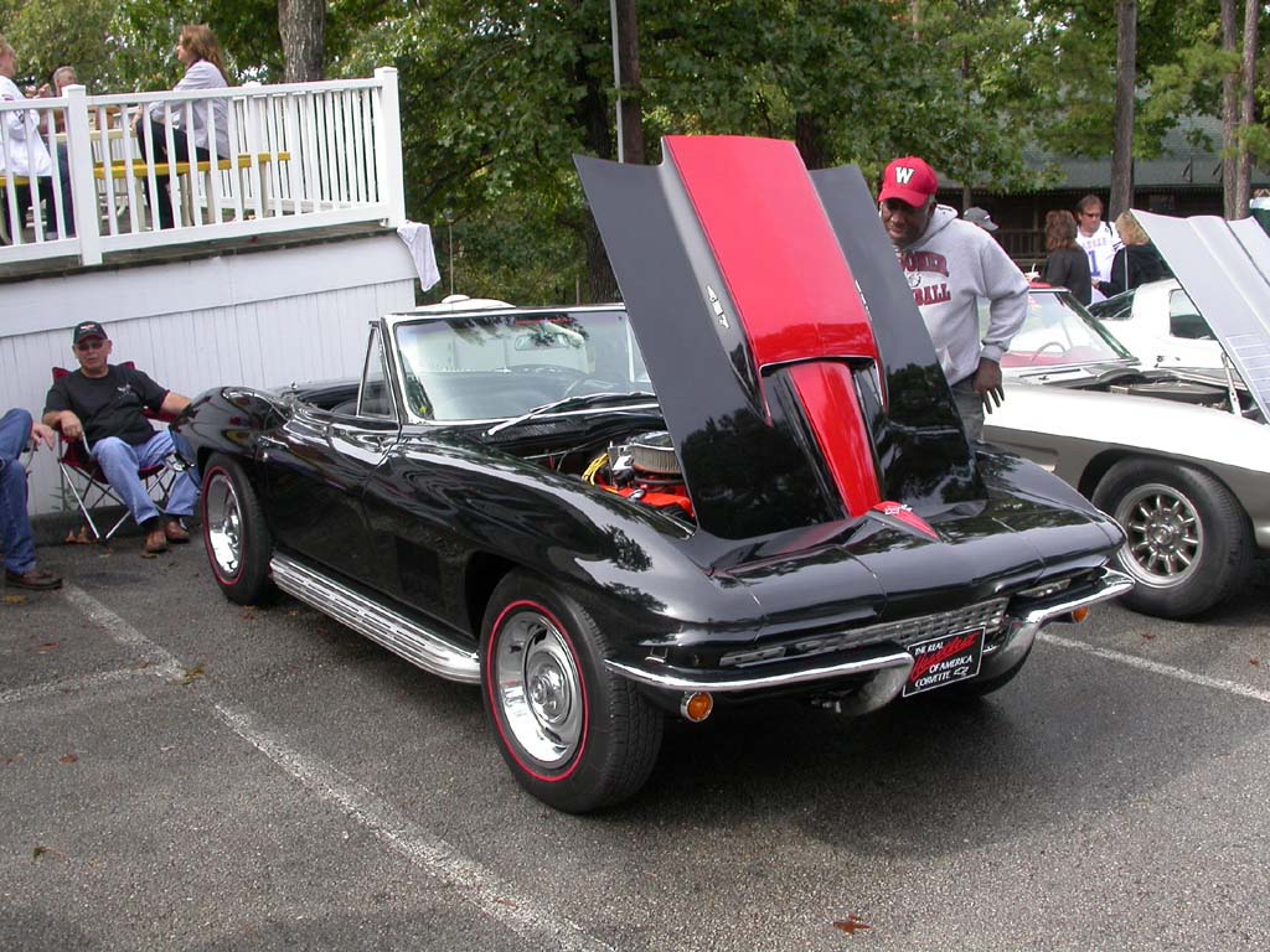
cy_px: 476
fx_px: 1394
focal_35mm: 38
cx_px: 635
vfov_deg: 37.7
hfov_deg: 49.0
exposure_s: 1/143
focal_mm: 7.85
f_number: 5.3
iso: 100
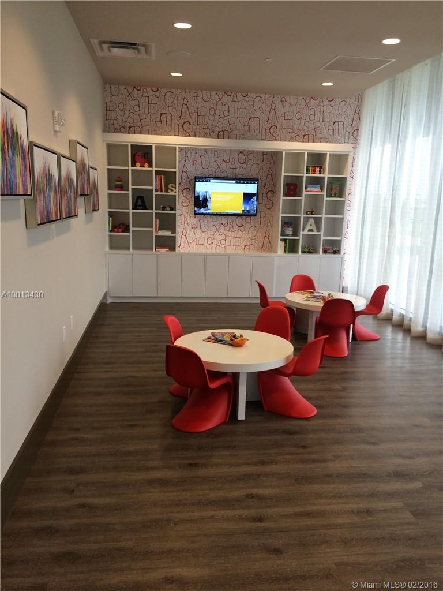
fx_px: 495
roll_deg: +0.0
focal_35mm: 29
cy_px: 296
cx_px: 222
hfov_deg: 48.2
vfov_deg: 61.7
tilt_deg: -12.9
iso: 40
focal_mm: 4.15
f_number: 2.2
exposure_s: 1/40
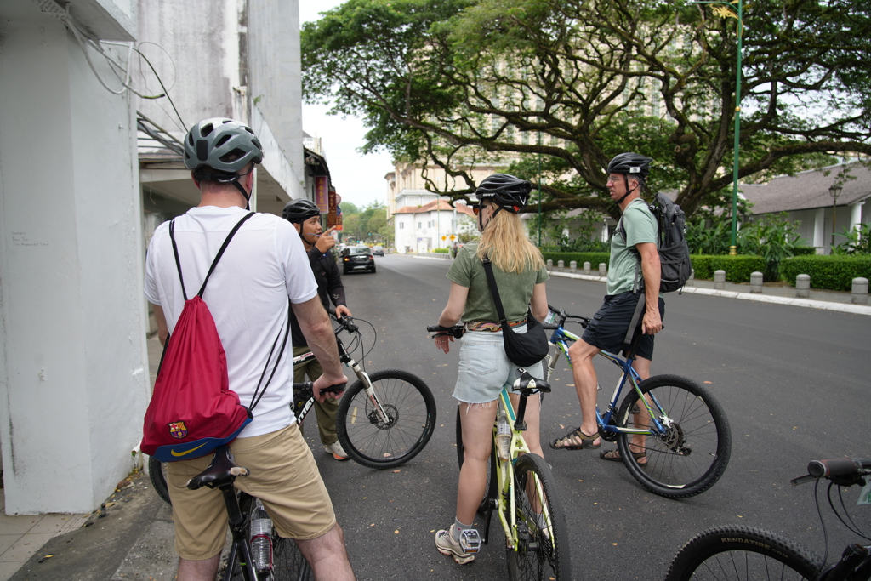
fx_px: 581
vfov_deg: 53.1
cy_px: 290
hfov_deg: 73.7
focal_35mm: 24
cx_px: 436
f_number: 4
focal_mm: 24
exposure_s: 1/200
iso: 100
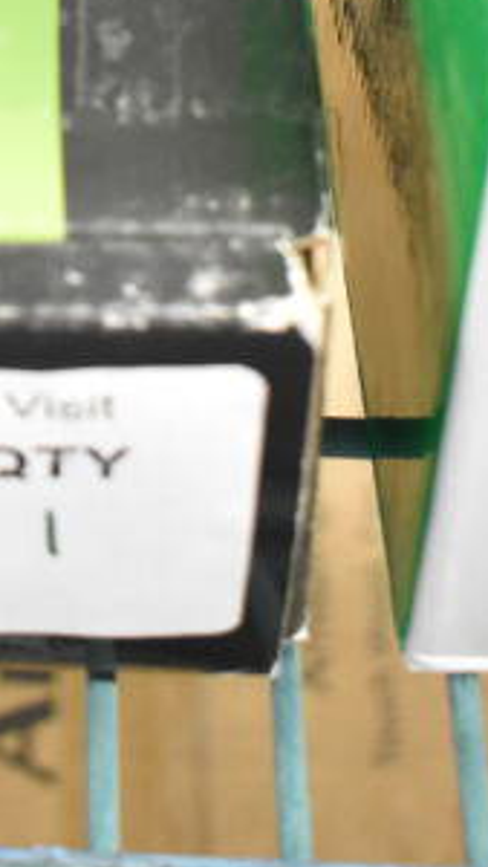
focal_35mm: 115
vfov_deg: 16.9
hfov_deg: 10.3
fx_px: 2642
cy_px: -434
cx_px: -139
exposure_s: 1/40
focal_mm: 24
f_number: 4
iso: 2800
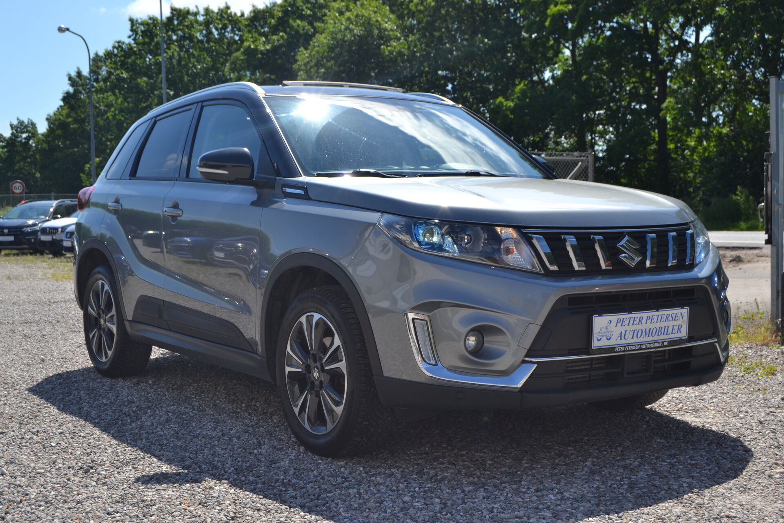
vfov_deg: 28.1
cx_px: 392
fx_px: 1045
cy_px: 262
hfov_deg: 41.1
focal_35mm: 48
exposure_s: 1/320
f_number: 9
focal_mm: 32
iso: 100
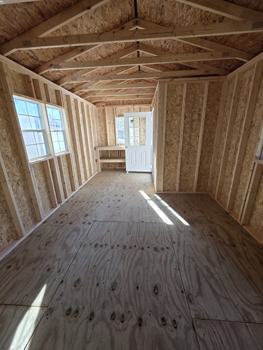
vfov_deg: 106.2
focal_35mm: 13
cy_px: 175
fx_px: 132
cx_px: 132
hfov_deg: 89.9
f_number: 1.9
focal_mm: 2.2
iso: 40
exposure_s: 1/120
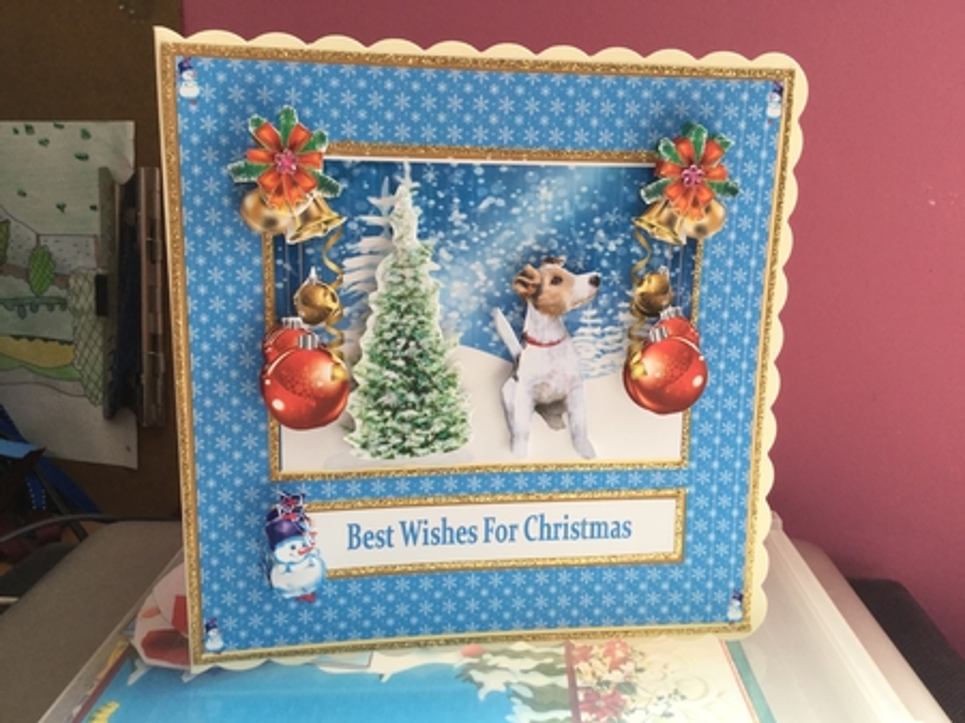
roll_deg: -1.2
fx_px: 864
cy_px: 362
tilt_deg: -12.0
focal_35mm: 31
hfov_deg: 58.4
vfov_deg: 45.4
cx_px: 482
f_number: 2.4
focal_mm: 3.3
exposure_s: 1/33
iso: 25
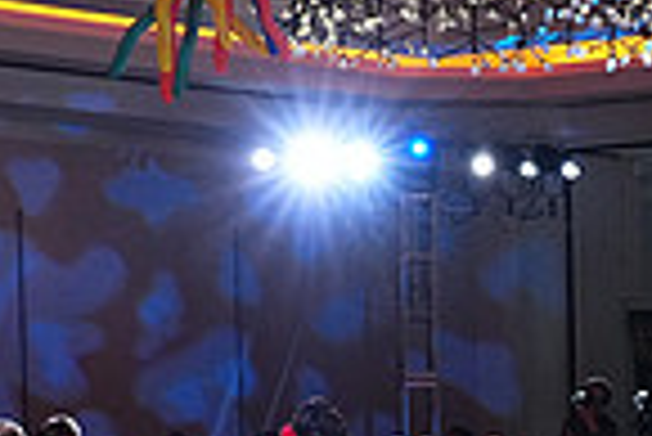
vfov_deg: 8.0
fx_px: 3046
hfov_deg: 12.0
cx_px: 715
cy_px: 690
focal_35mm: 168
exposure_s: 1/400
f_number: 5.6
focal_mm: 42
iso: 5000
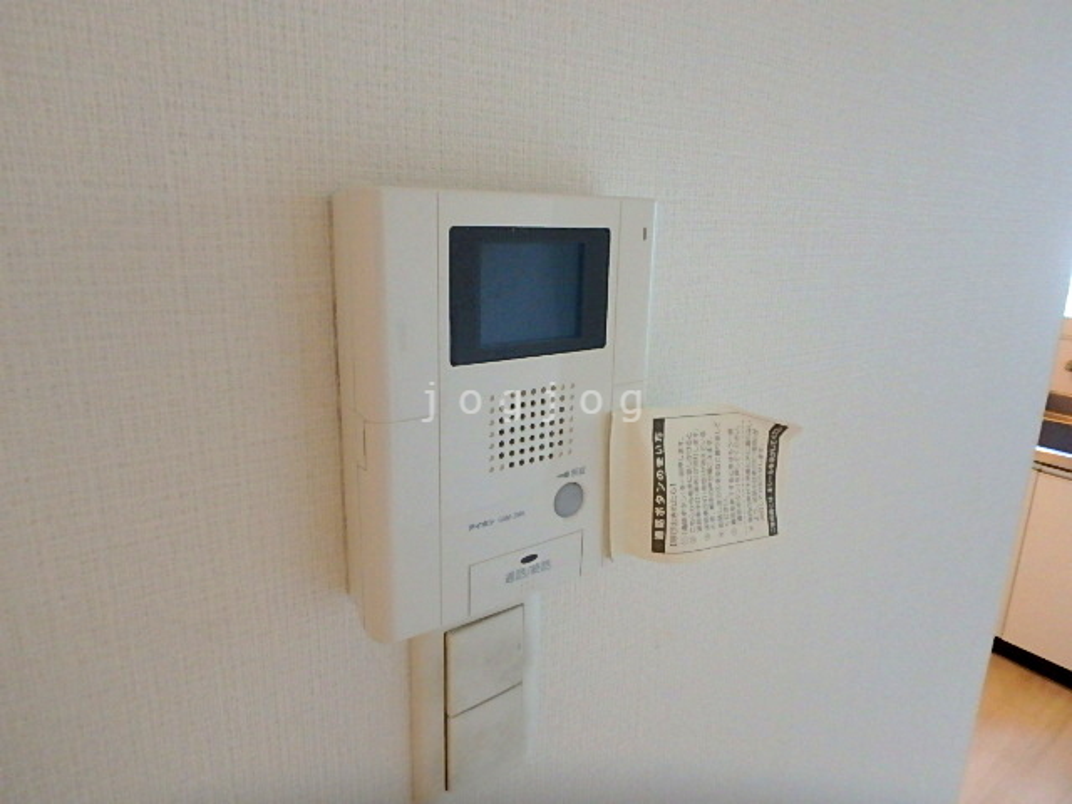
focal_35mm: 21
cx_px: 536
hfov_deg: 79.0
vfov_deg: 63.4
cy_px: 402
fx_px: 650
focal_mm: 3.7
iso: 640
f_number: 3.5
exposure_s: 1/30
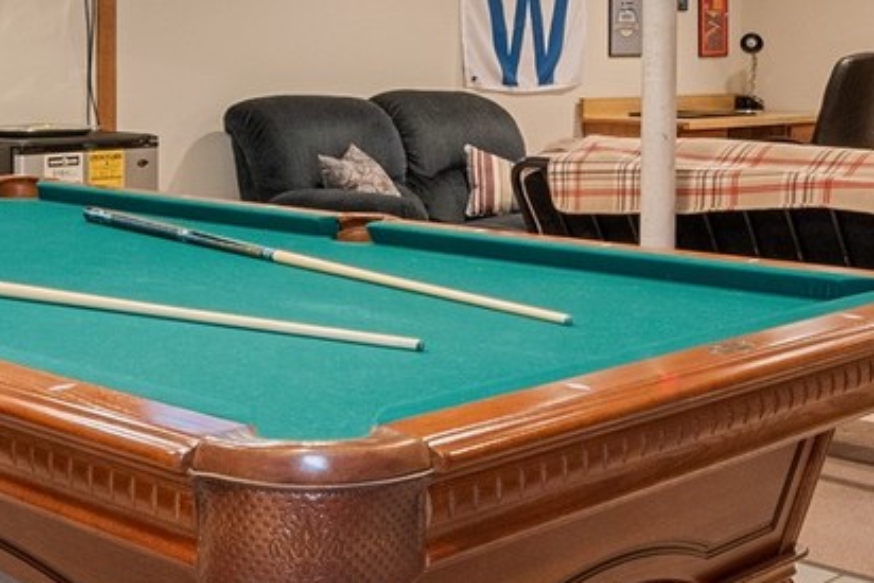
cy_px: -13
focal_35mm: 59
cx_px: 356
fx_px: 1433
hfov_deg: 33.8
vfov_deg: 22.1
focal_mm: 10
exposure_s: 1/2.5
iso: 200
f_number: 9
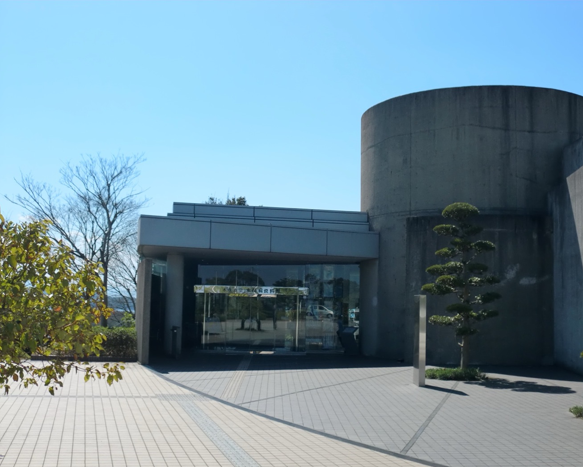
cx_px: 312
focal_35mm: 44
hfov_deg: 42.0
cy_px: 234
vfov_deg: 34.2
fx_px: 759
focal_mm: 7.7
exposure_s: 1/200
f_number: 8.5
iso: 64
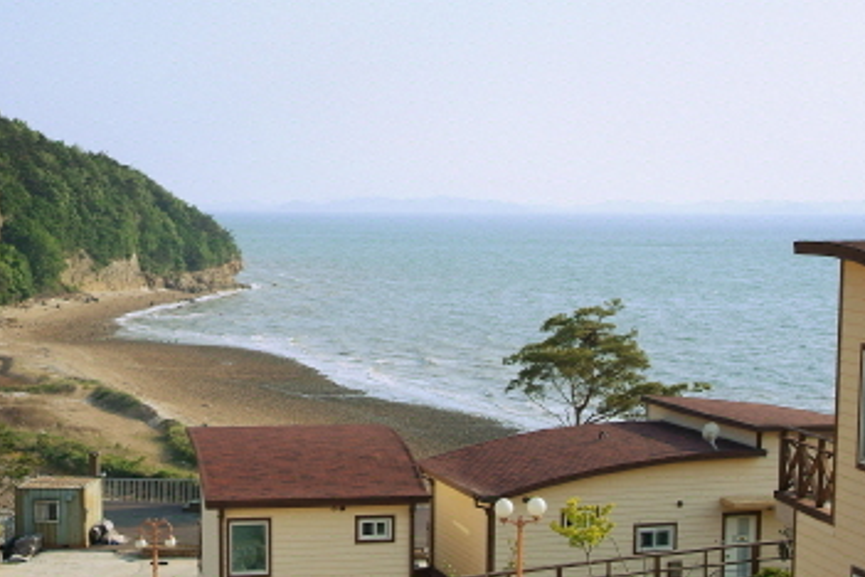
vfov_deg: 20.3
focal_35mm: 67
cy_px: 374
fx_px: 1610
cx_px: 394
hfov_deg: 30.1
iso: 200
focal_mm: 31
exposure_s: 1/350
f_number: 8
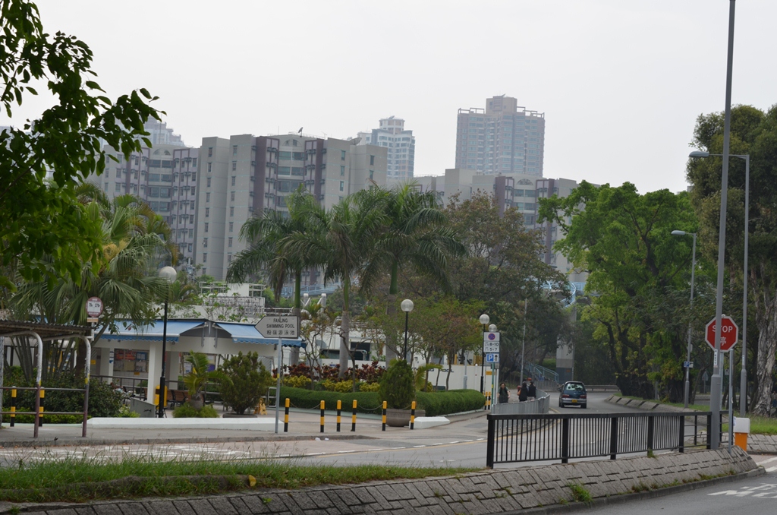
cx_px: 388
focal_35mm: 82
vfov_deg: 16.5
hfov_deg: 24.7
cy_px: 258
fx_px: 1777
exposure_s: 1/250
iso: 125
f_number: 8
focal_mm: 55
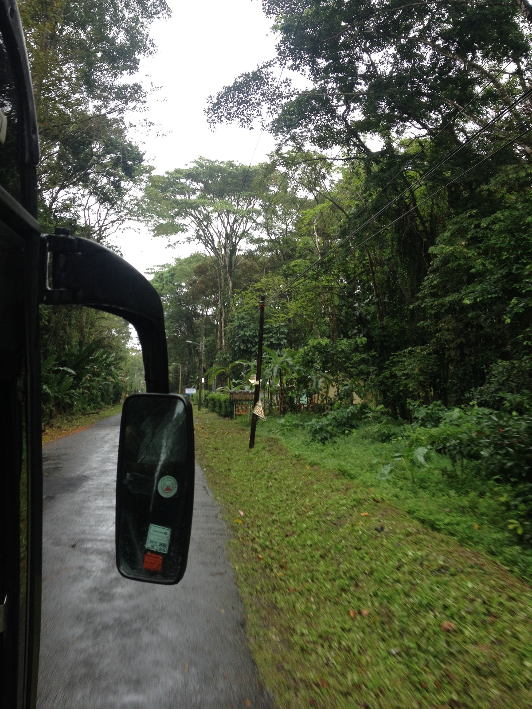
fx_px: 717
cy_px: 354
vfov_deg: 52.6
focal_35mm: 35
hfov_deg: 40.7
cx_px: 266
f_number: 2.4
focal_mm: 4.28
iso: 50
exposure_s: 1/150
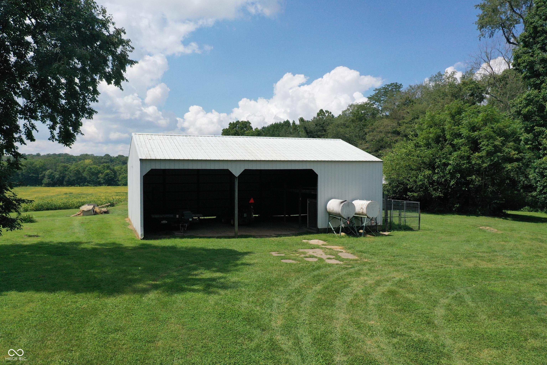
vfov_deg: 46.4
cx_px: 274
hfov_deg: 65.5
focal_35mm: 28
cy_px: 182
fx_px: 425
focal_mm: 10.26
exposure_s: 1/6400
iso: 400
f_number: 3.5
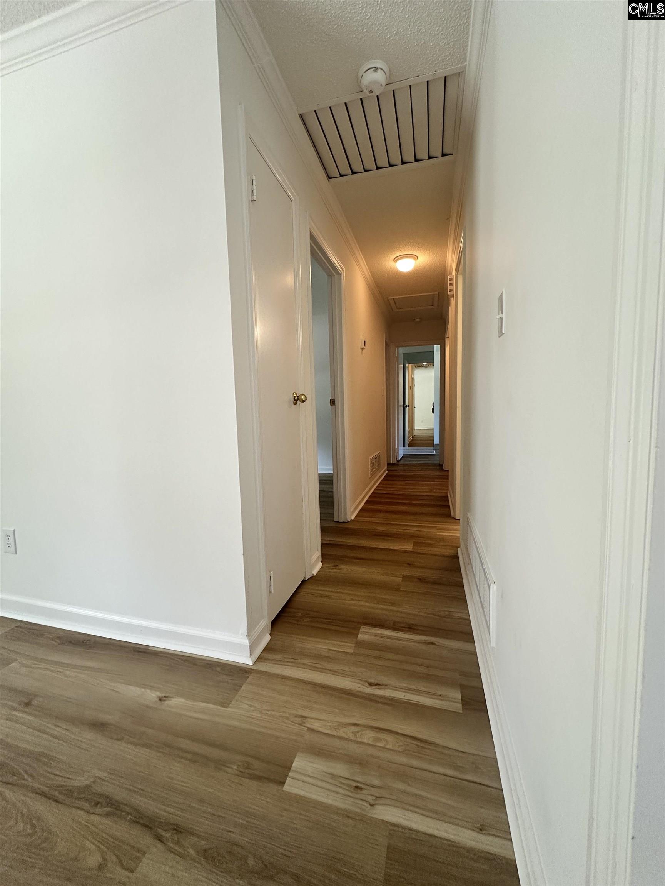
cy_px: 443
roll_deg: +1.2
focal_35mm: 14
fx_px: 359
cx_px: 332
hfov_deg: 85.7
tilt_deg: -3.9
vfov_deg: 102.1
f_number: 2.2
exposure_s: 1/120
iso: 200
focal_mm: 2.22
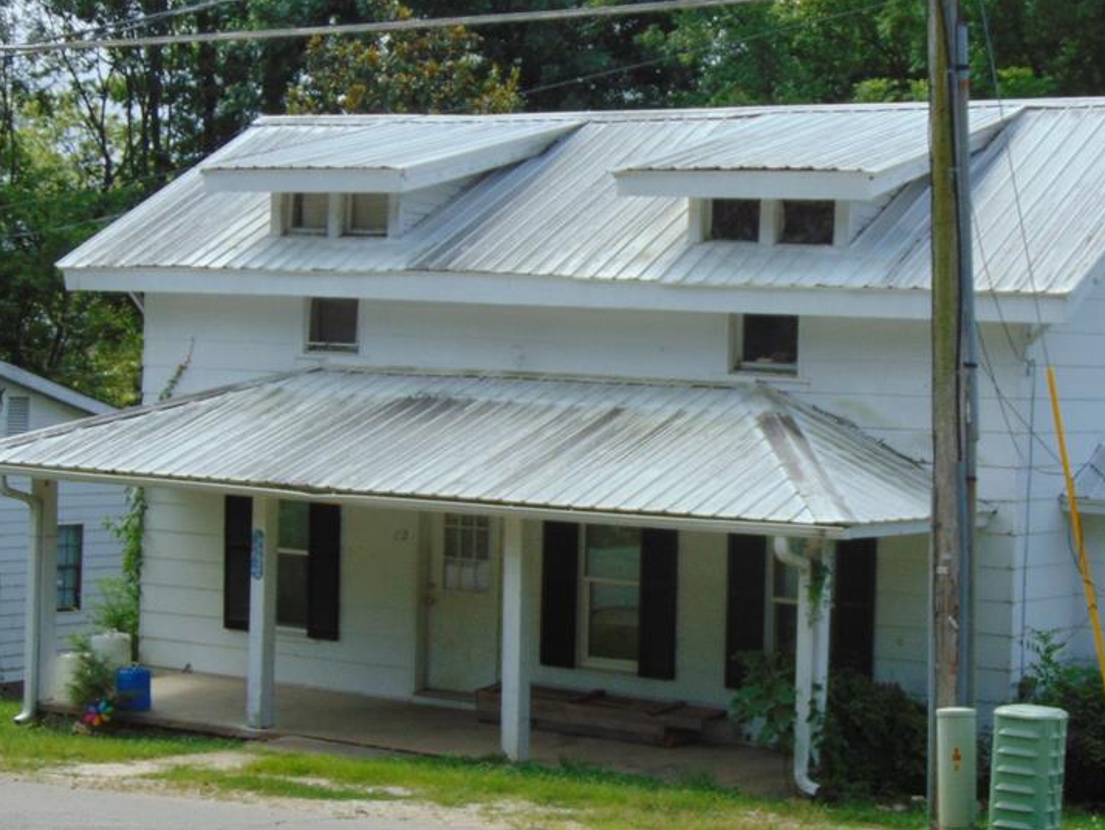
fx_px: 2746
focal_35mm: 86
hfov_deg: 22.7
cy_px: 513
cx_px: 689
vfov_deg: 17.2
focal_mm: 10.8
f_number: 3.6
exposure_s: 1/640
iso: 80
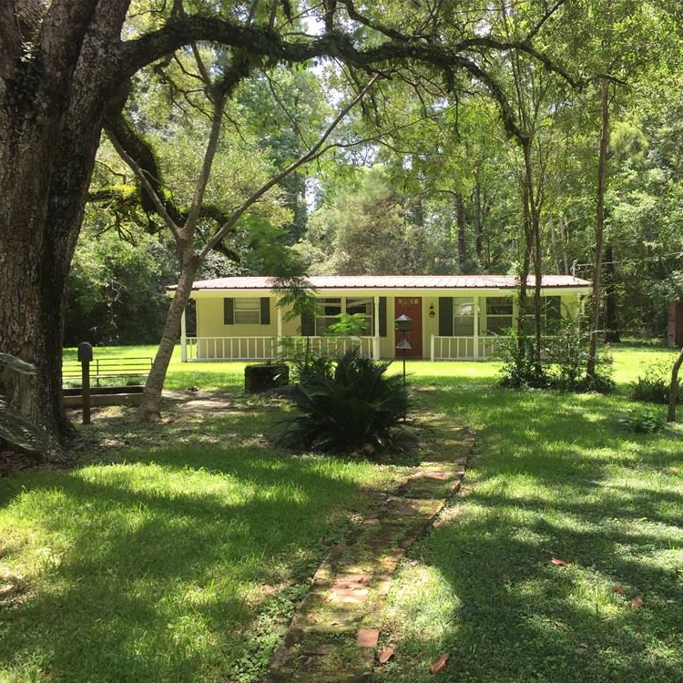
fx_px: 781
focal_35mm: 35
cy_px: 349
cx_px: 418
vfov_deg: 47.2
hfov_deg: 46.9
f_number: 2.2
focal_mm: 4.15
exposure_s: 1/327
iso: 32
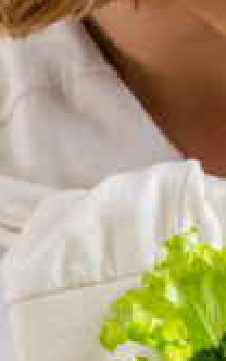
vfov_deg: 5.9
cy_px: 495
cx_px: 413
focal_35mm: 353
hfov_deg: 3.7
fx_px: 3473
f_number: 2.8
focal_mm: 50
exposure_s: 1/200
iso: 160
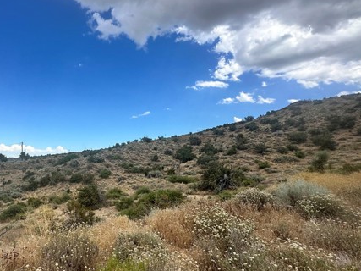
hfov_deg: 74.7
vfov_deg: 63.3
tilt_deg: +3.1
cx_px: 101
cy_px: 146
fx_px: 219
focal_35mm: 21
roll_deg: +0.5
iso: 50
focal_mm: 2.22
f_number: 2.2
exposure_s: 1/1825
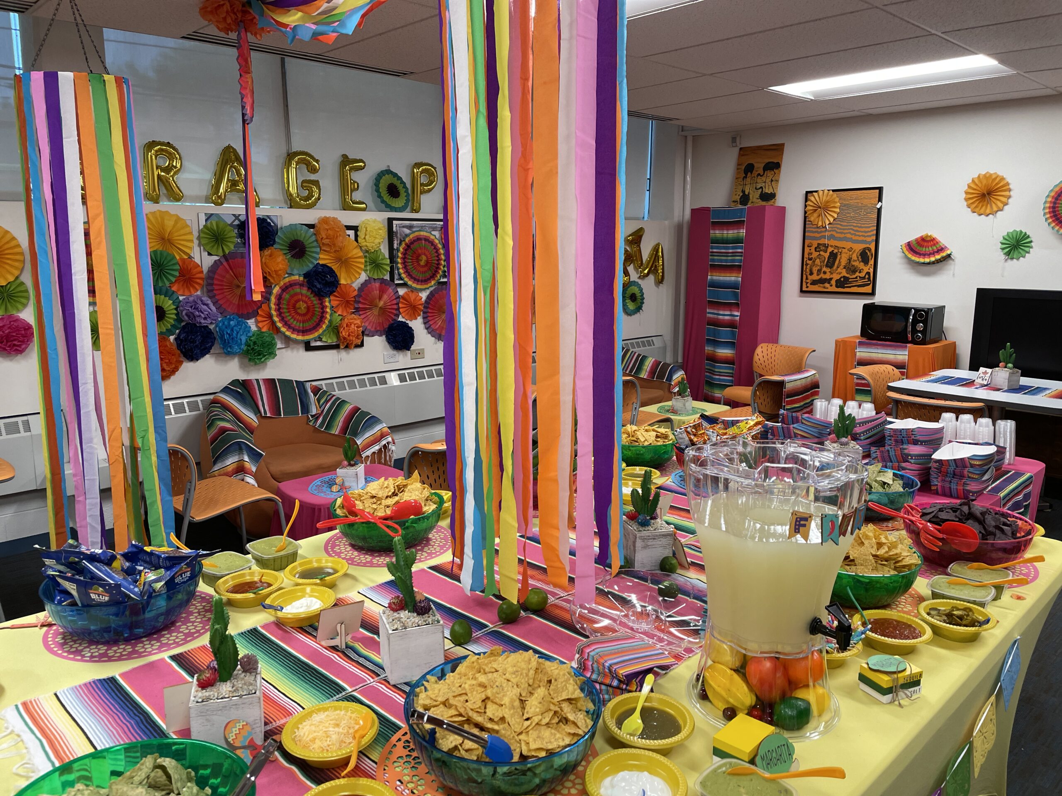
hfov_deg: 67.3
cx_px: 531
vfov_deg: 53.1
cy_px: 398
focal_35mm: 26
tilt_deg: -10.5
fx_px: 798
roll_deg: +0.4
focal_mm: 4.2
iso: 100
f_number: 1.6
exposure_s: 1/121
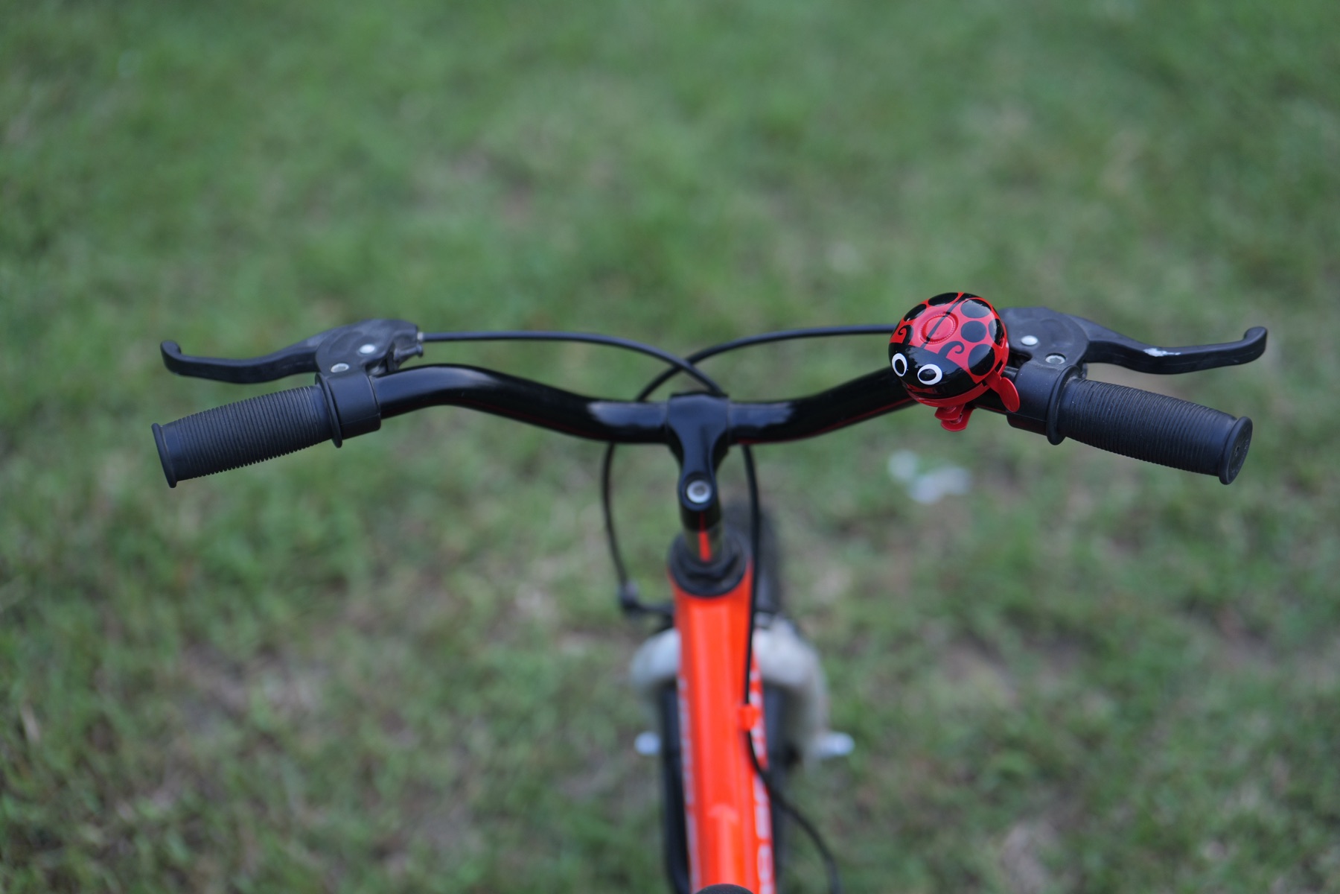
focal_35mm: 50
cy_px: 447
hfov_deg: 39.6
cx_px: 670
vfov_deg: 27.0
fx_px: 1861
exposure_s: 1/200
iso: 640
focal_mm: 50
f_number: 2
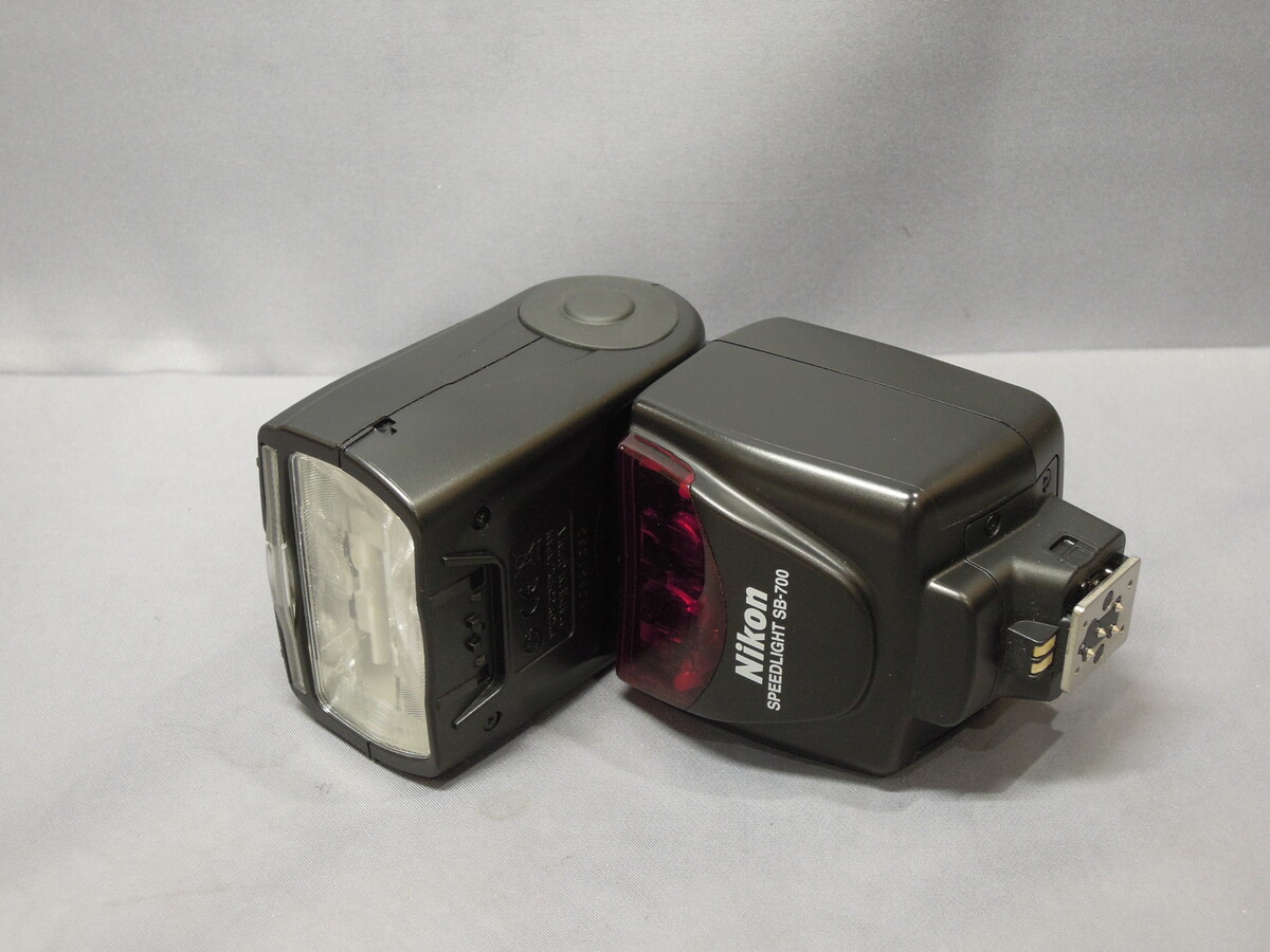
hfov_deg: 34.9
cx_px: 635
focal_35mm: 55
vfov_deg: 26.6
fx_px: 2018
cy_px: 476
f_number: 4
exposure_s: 1/20
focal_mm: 9.9
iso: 400
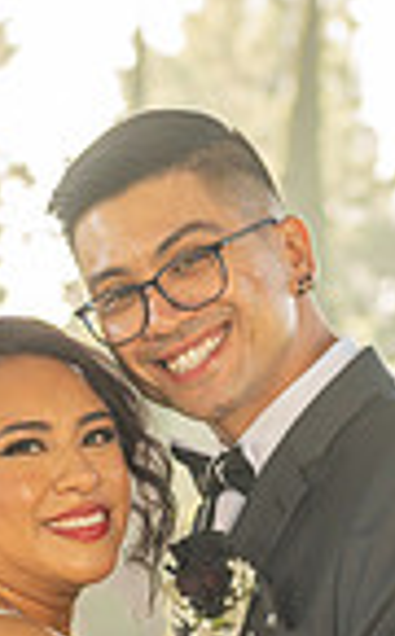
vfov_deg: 6.9
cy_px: 940
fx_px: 5210
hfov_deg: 4.3
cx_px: -101
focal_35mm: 301
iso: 200
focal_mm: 56
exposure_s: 1/200
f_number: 3.5
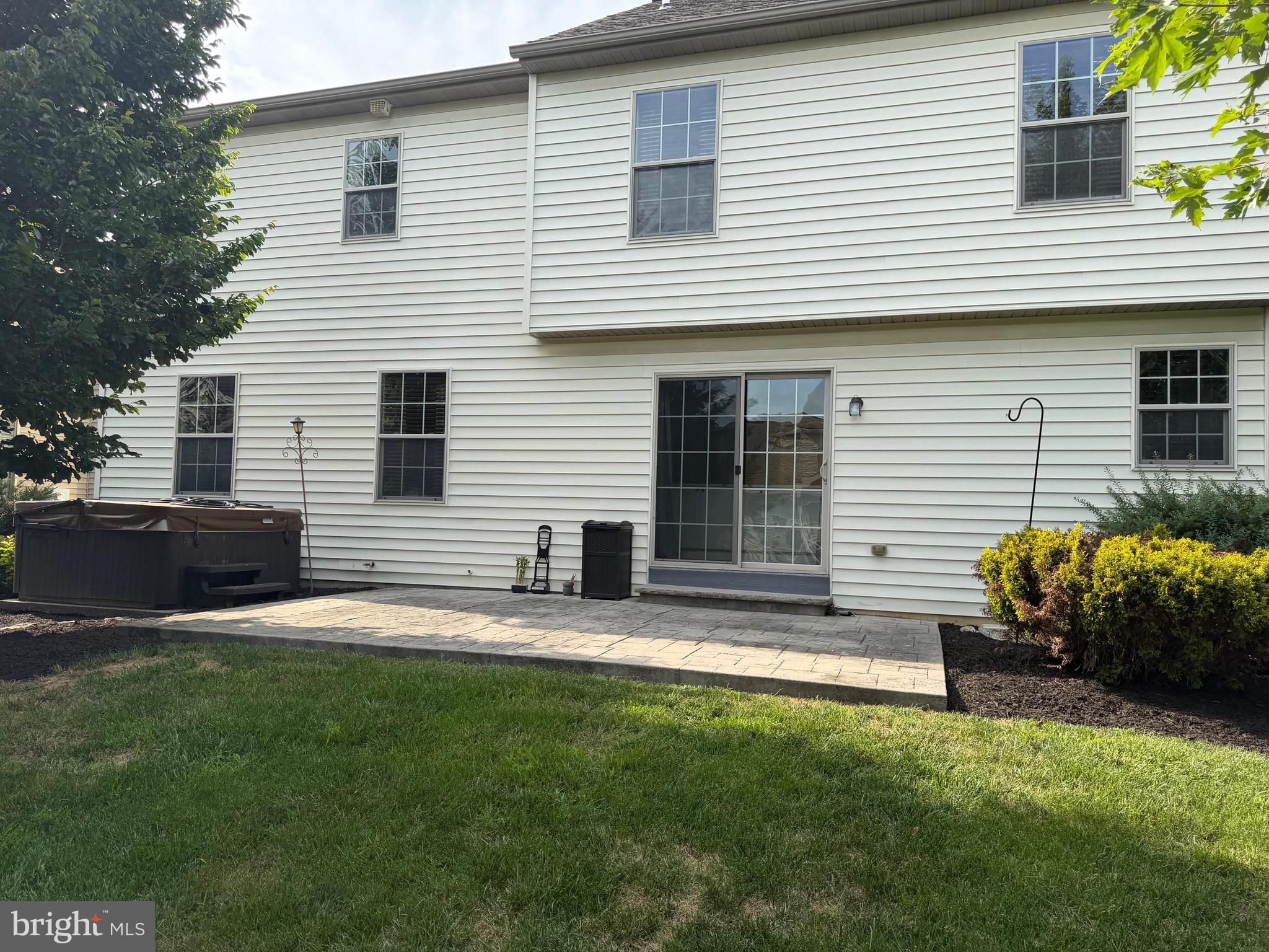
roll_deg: -1.4
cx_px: 634
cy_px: 476
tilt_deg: +2.5
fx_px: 880
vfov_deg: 56.8
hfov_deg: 71.6
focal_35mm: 24
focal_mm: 6.76
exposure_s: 1/1522
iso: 80
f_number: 1.78
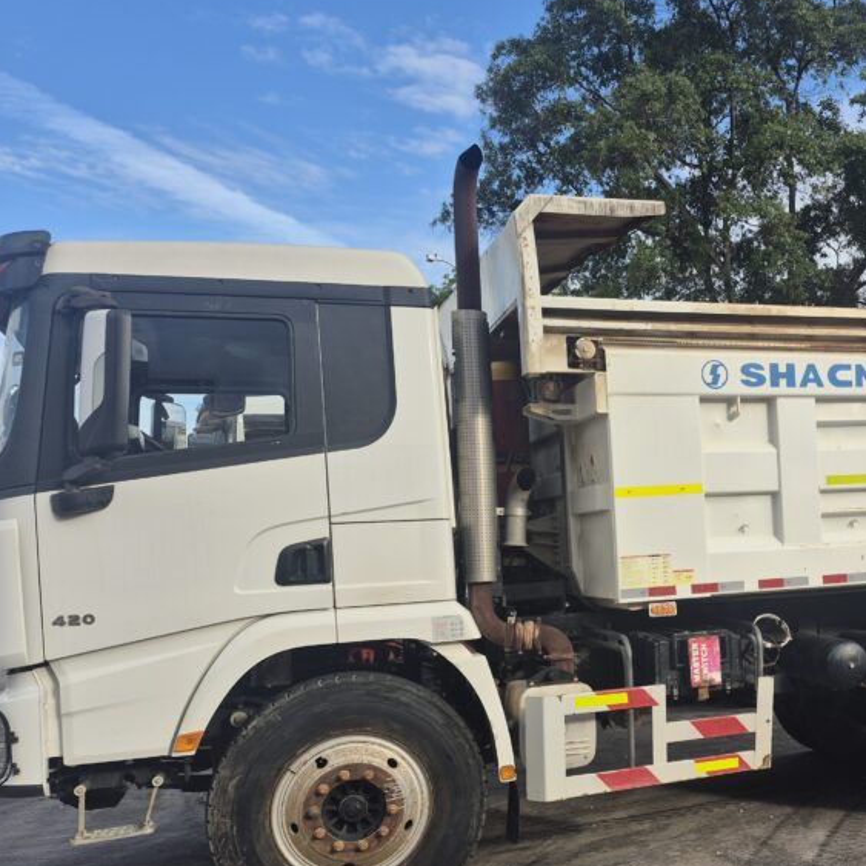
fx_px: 1047
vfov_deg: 44.5
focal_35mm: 37
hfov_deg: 42.3
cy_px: 543
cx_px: 726
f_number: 1.8
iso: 25
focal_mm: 5.4
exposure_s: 1/1040
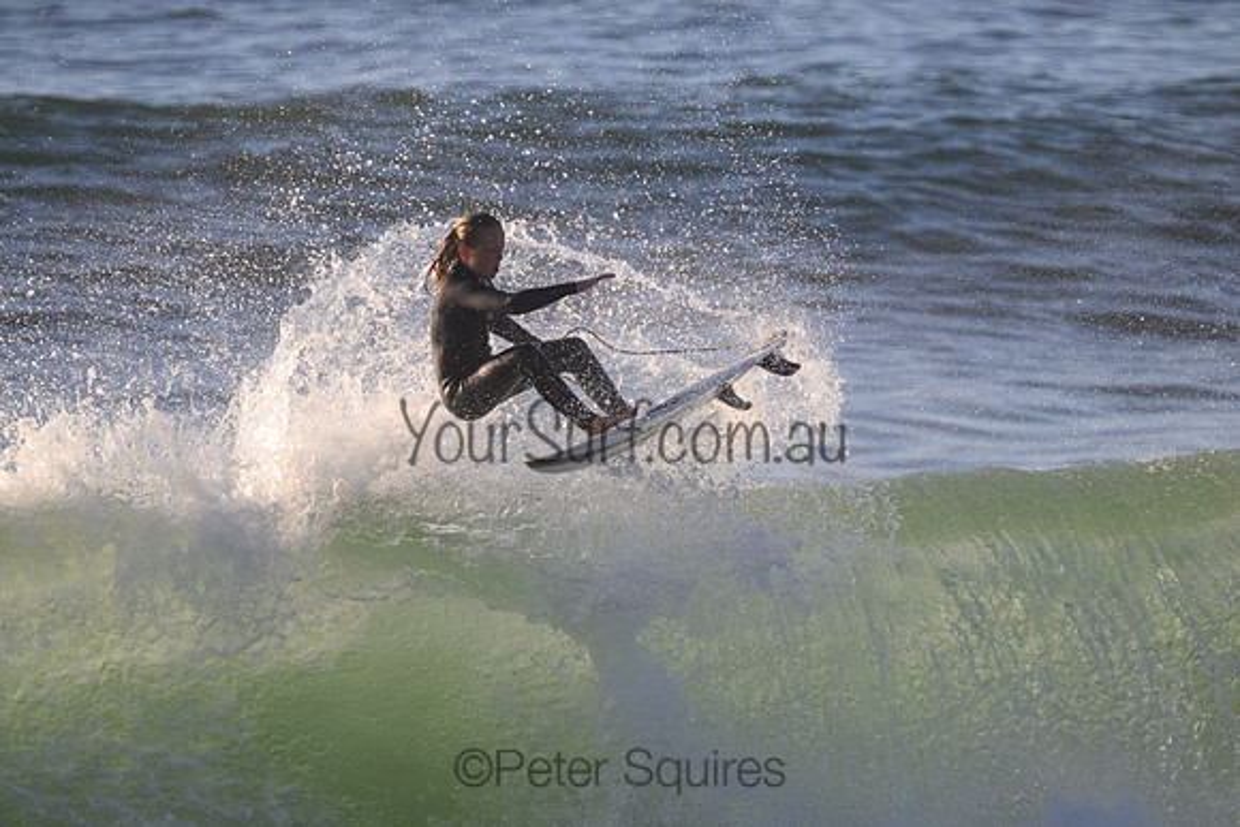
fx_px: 27561
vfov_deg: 1.7
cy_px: 414
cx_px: 620
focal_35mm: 800
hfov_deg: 2.6
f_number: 11
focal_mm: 800
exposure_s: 1/2000
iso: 2000
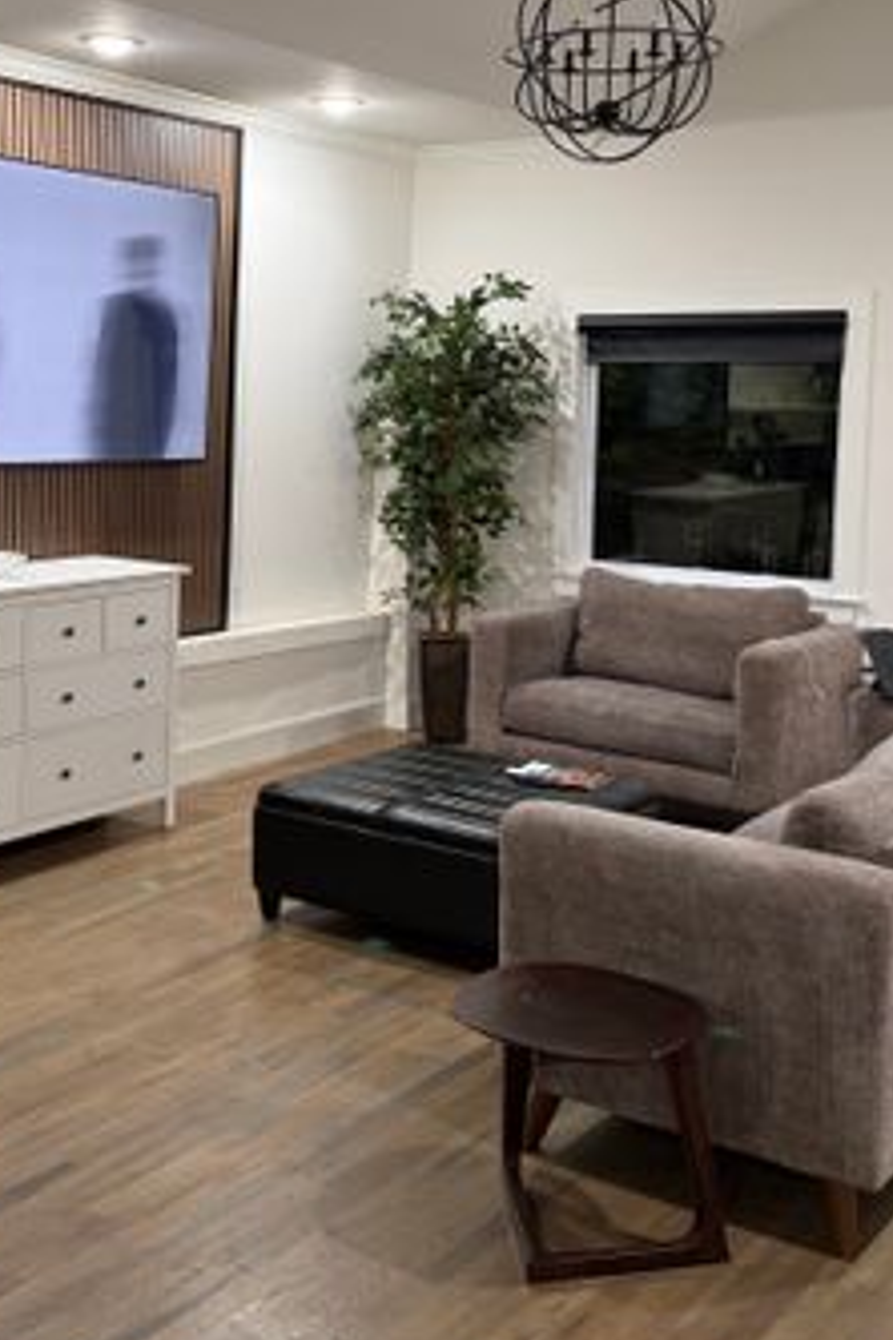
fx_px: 1674
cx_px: 245
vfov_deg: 43.2
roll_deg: -1.9
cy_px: 495
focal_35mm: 45
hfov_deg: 29.5
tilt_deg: -2.7
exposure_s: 1/60
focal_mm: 6.76
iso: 160
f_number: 1.78
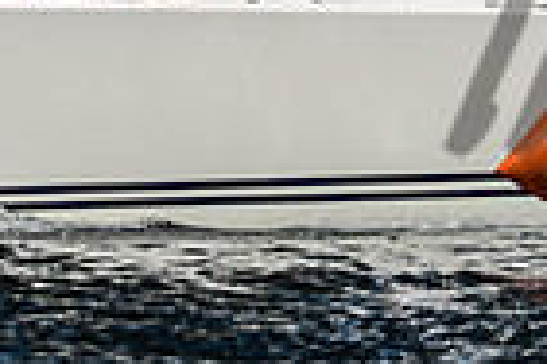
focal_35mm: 584
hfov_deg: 3.5
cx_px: 140
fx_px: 8873
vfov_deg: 2.3
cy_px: -472
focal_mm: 125
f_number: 4.5
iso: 400
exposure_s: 1/6400
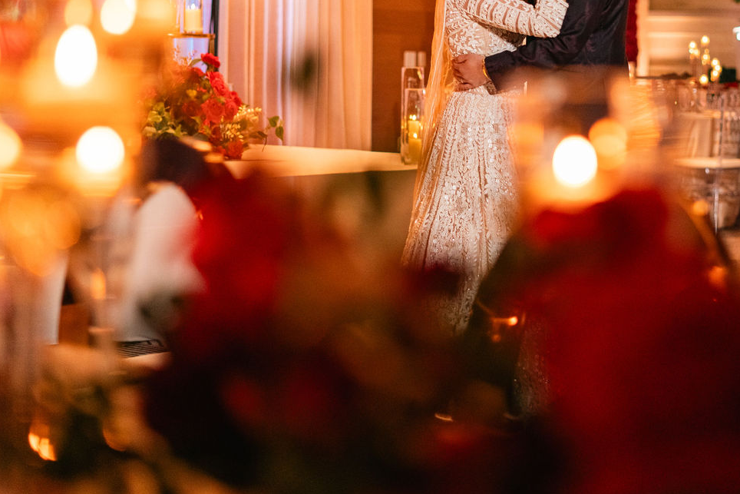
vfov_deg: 16.4
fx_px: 1706
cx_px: 483
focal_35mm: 83
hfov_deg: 24.4
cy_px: 126
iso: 2500
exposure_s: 1/200
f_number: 2
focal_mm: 50
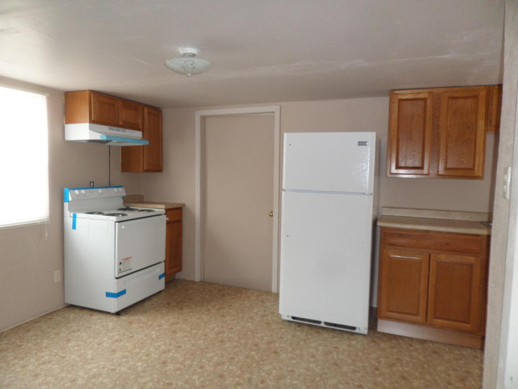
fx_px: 359
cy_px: 194
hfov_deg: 71.6
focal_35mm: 24
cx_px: 259
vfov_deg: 56.8
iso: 120
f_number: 3.1
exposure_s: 1/20
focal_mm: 4.3
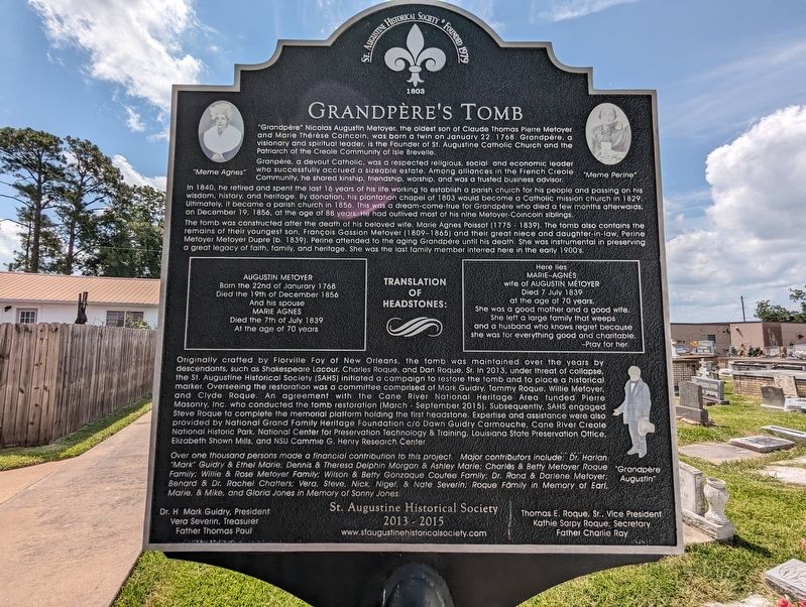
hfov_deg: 94.4
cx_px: 403
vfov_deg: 78.3
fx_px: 373
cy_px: 304
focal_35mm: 16
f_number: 2.2
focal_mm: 2.35
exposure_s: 1/3484
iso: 49
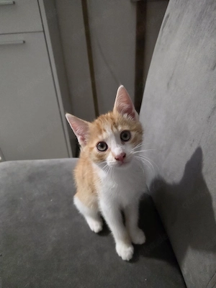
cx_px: 108
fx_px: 191
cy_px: 144
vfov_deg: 73.9
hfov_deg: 58.9
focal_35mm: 23
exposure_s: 1/101
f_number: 1.7
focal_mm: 6.3
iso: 1600
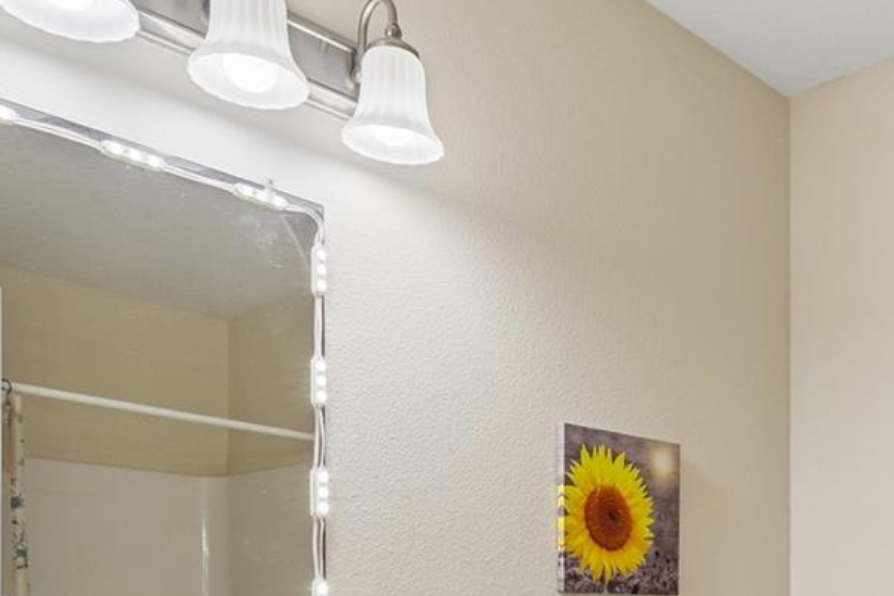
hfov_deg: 44.6
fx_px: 993
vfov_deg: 30.3
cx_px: 782
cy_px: 635
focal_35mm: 40
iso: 100
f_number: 7.1
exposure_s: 1/4
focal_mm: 10
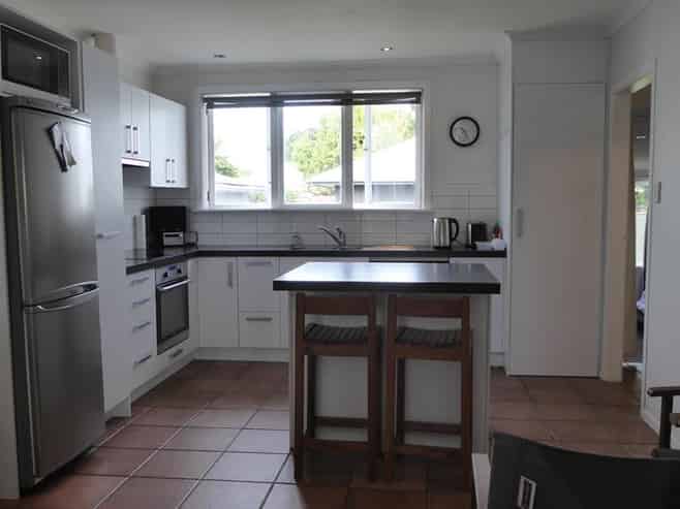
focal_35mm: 27
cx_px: 340
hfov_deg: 65.3
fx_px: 530
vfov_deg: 51.3
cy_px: 254
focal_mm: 4.3
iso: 200
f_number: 3.3
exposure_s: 1/100
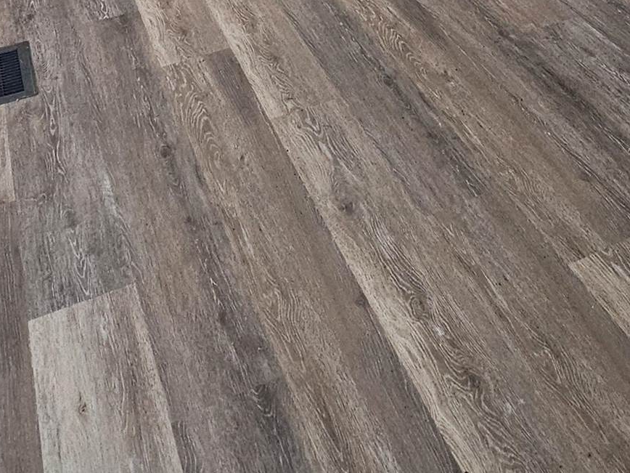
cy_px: -351
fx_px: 837
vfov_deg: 21.8
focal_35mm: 46
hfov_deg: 40.7
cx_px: 422
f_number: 2.2
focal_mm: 2.2
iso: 250
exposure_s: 1/60
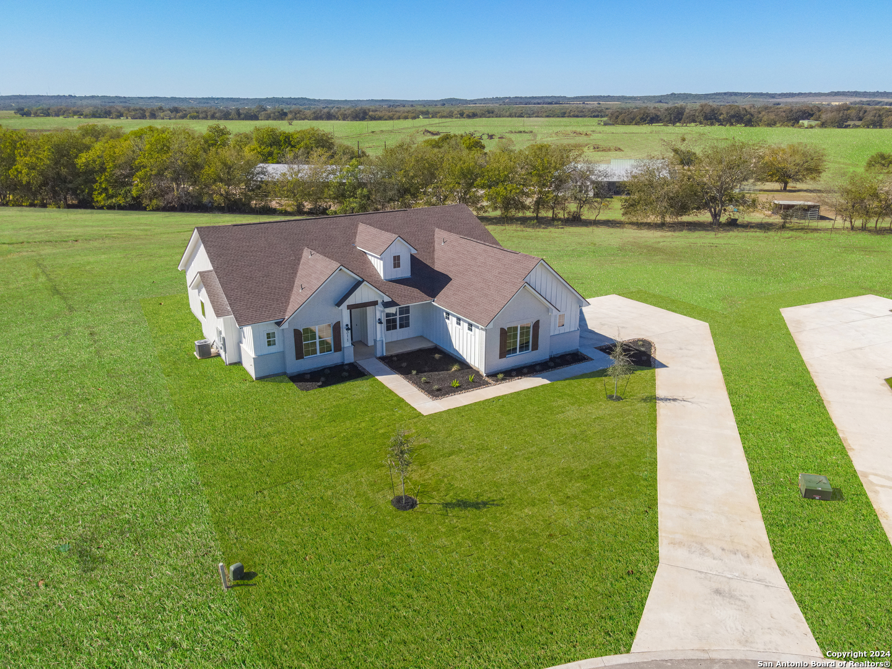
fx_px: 618
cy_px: 334
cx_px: 446
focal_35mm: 24
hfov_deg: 71.6
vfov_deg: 56.8
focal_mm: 4.5
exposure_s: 1/800
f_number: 2.8
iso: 100
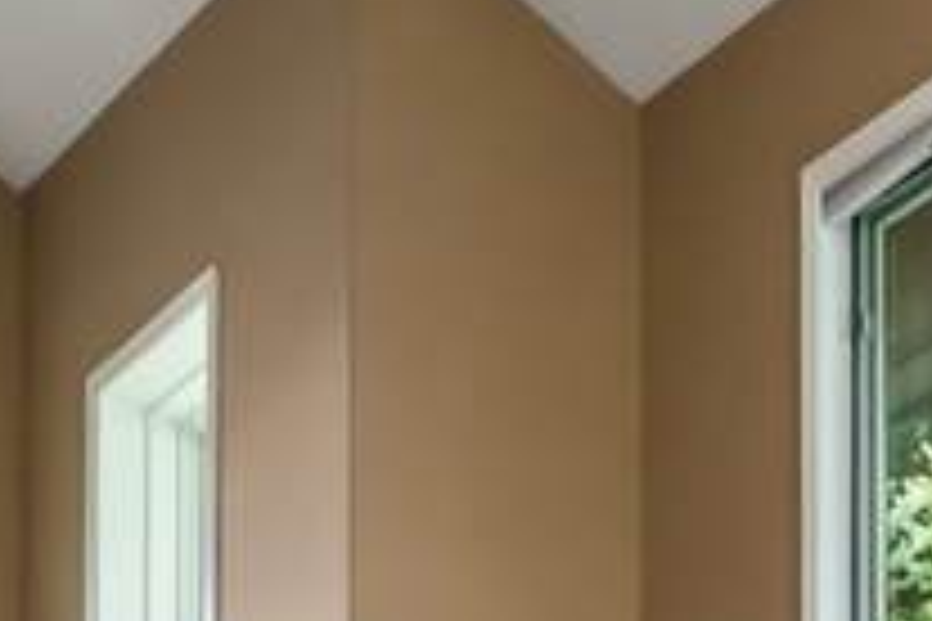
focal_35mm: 102
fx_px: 2643
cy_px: 1739
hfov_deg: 17.2
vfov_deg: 10.4
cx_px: 1553
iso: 500
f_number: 9
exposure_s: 1/5
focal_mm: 16.5
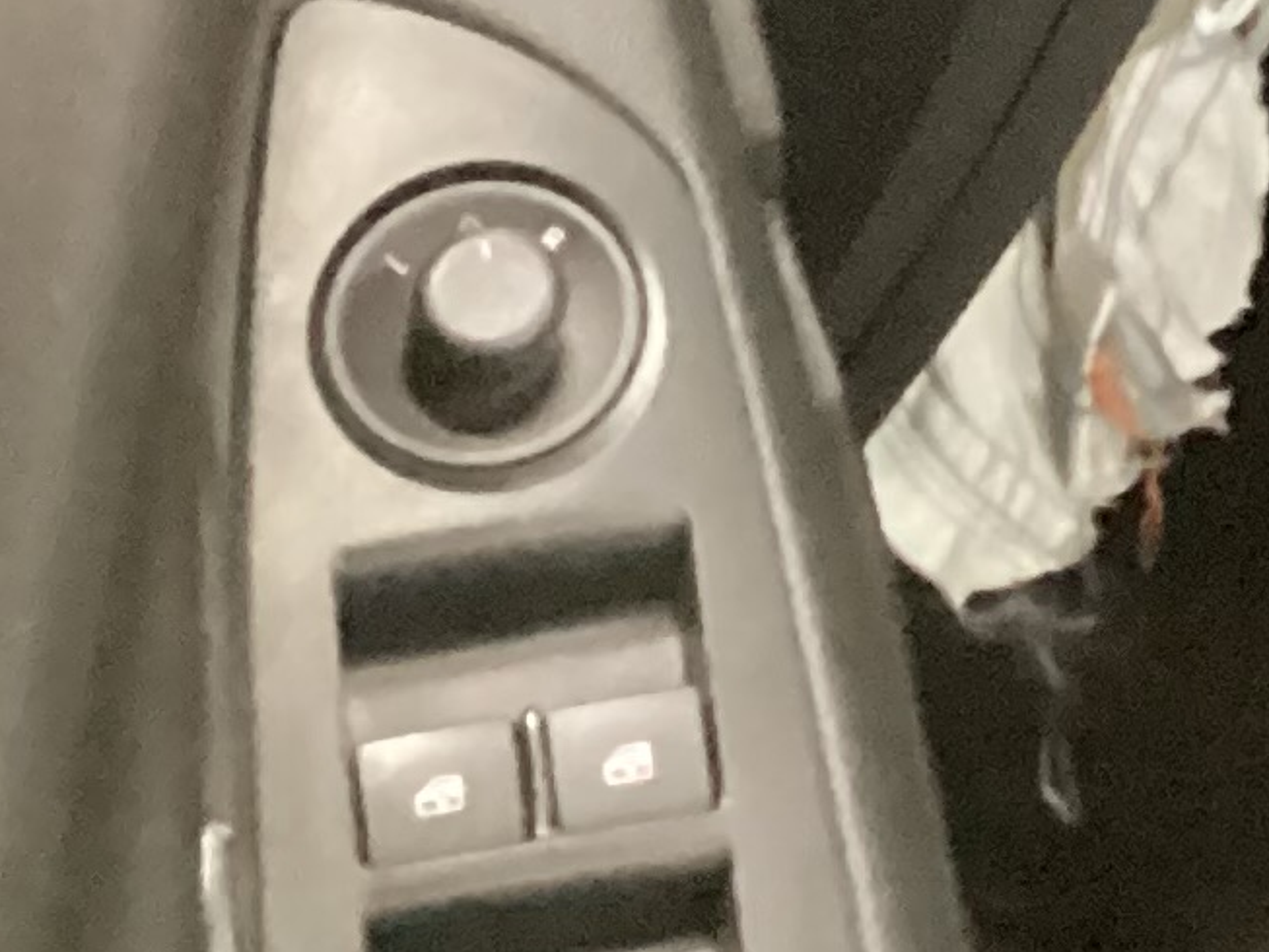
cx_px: 3010
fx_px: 5683
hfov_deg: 10.9
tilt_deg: -22.5
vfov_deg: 8.7
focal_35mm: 155
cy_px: -1327
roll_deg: -0.8
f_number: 2.4
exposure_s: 1/30
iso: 800
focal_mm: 3.3
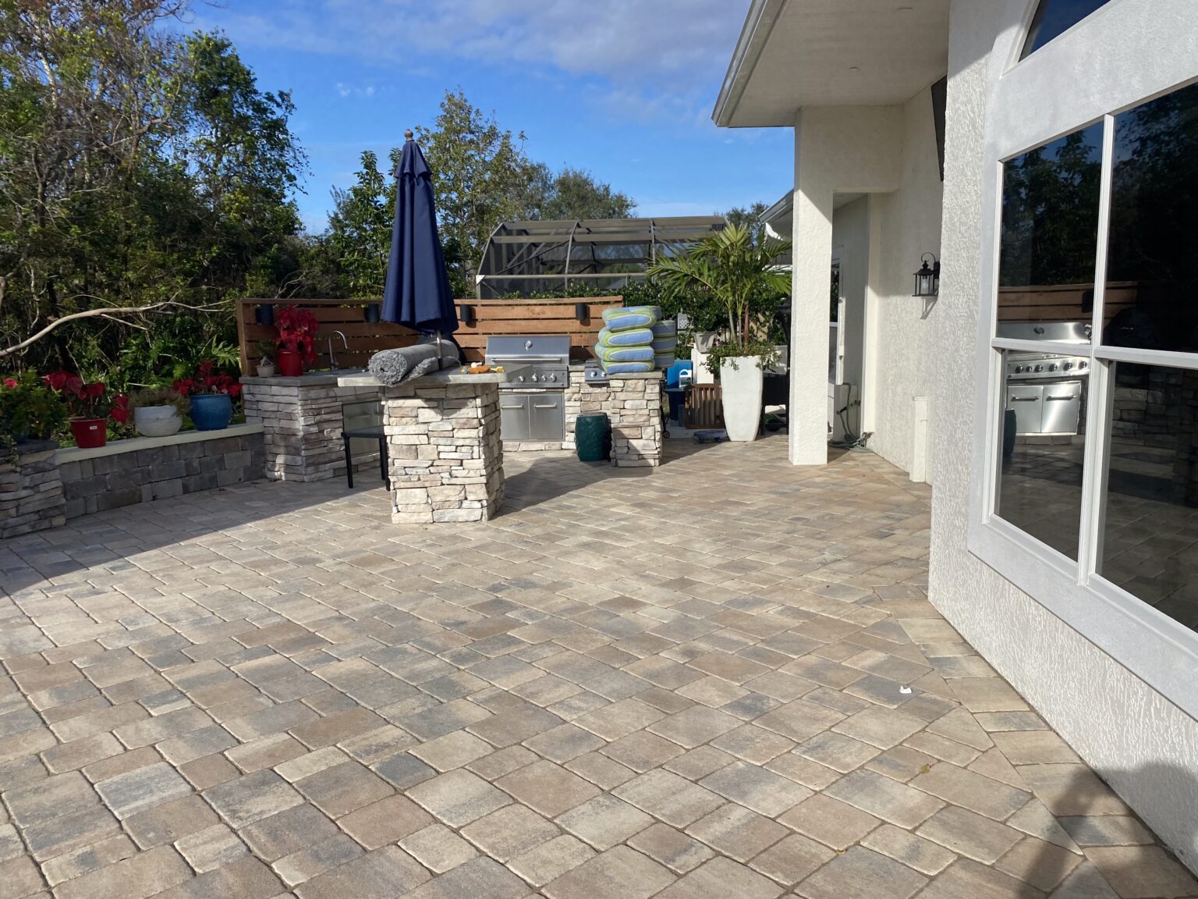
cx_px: 599
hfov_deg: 67.3
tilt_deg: -11.4
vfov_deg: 53.1
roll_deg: +2.6
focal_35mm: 26
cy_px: 450
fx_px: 900
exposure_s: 1/4274
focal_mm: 4.25
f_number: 1.8
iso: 32
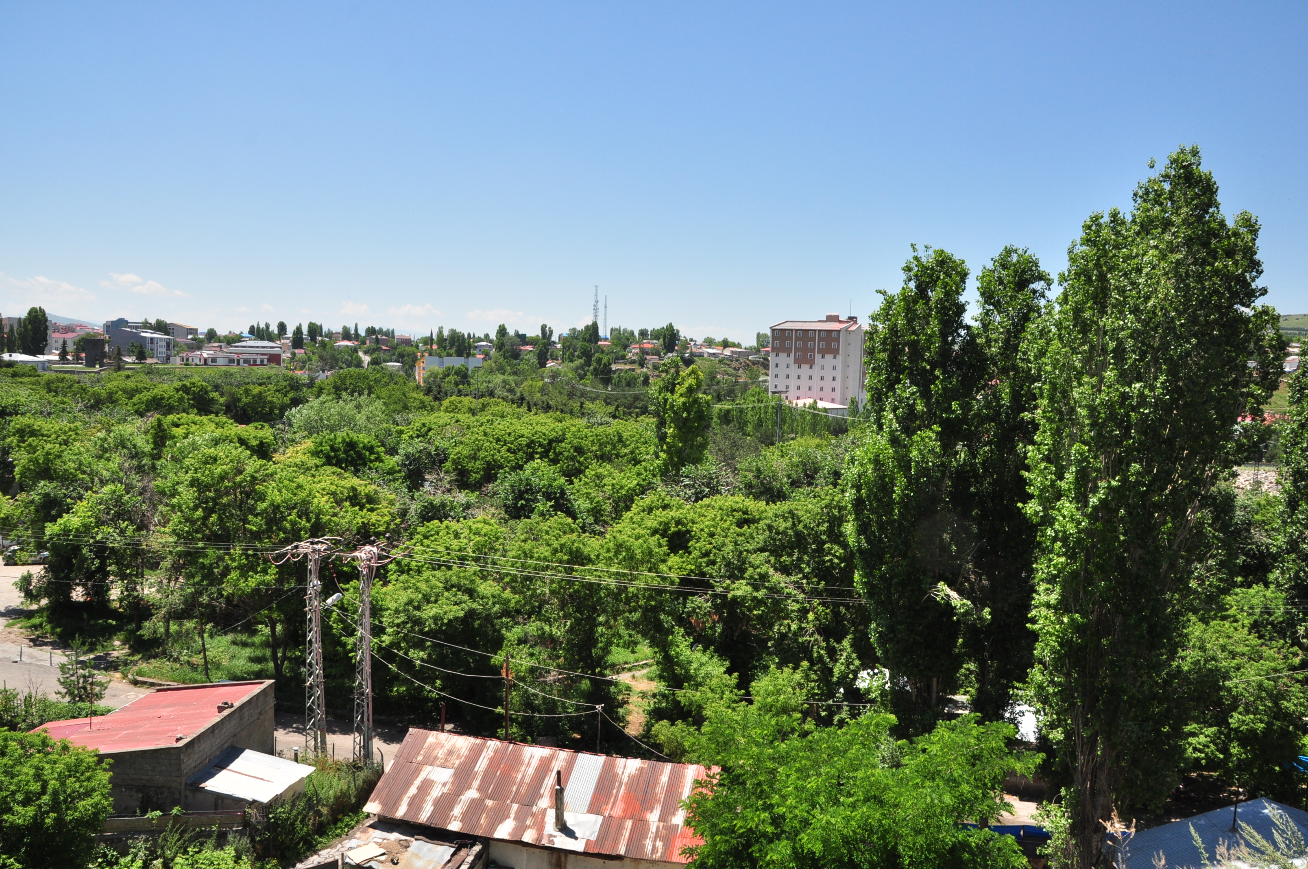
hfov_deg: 67.4
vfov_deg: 47.8
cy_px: 434
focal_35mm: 27
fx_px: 980
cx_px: 654
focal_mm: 18
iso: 400
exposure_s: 1/500
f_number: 11
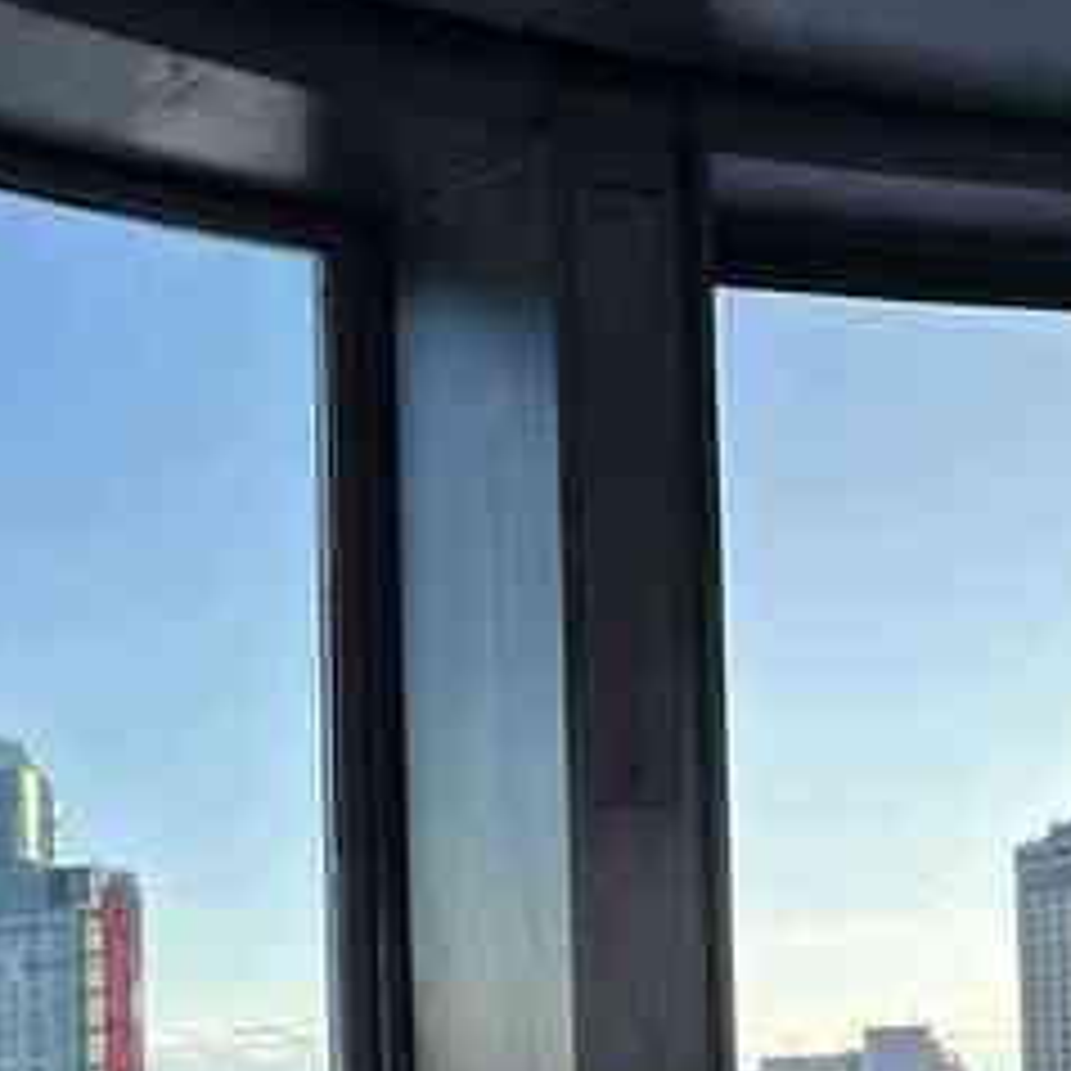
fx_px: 1995
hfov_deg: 28.1
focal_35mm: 57
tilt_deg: +1.2
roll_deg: +0.0
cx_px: -18
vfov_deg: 28.3
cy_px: 1053
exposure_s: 1/2155
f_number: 1.78
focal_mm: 6.86
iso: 80
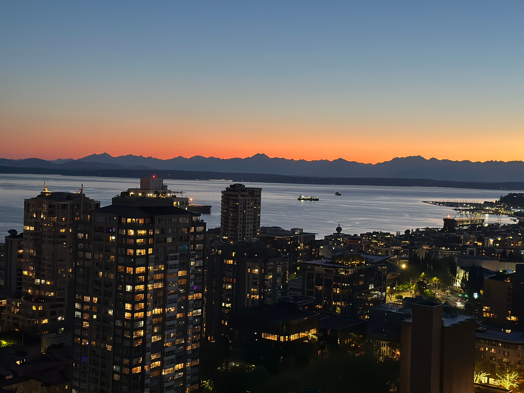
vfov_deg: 30.3
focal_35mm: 48
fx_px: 727
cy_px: 196
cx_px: 262
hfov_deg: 39.7
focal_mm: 6.86
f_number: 1.78
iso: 640
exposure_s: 1/40
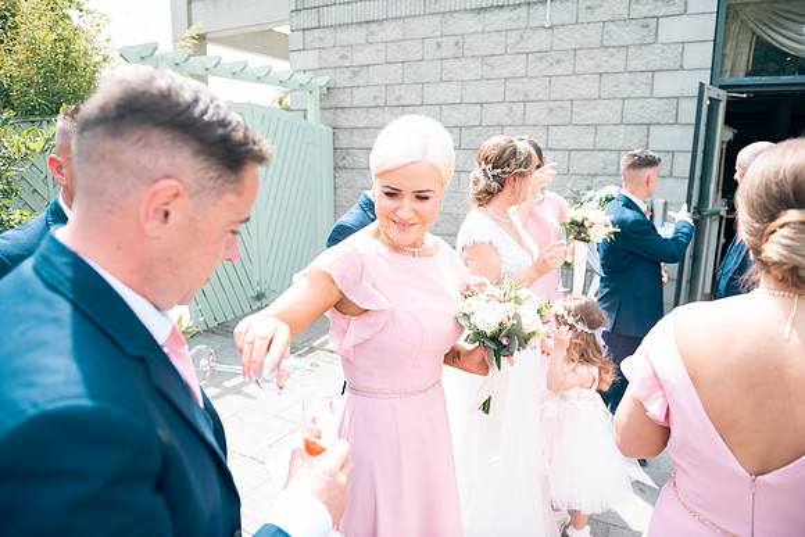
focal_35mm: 24
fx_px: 537
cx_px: 402
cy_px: 268
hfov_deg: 73.7
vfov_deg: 53.2
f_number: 3.5
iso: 80
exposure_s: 1/250
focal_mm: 24
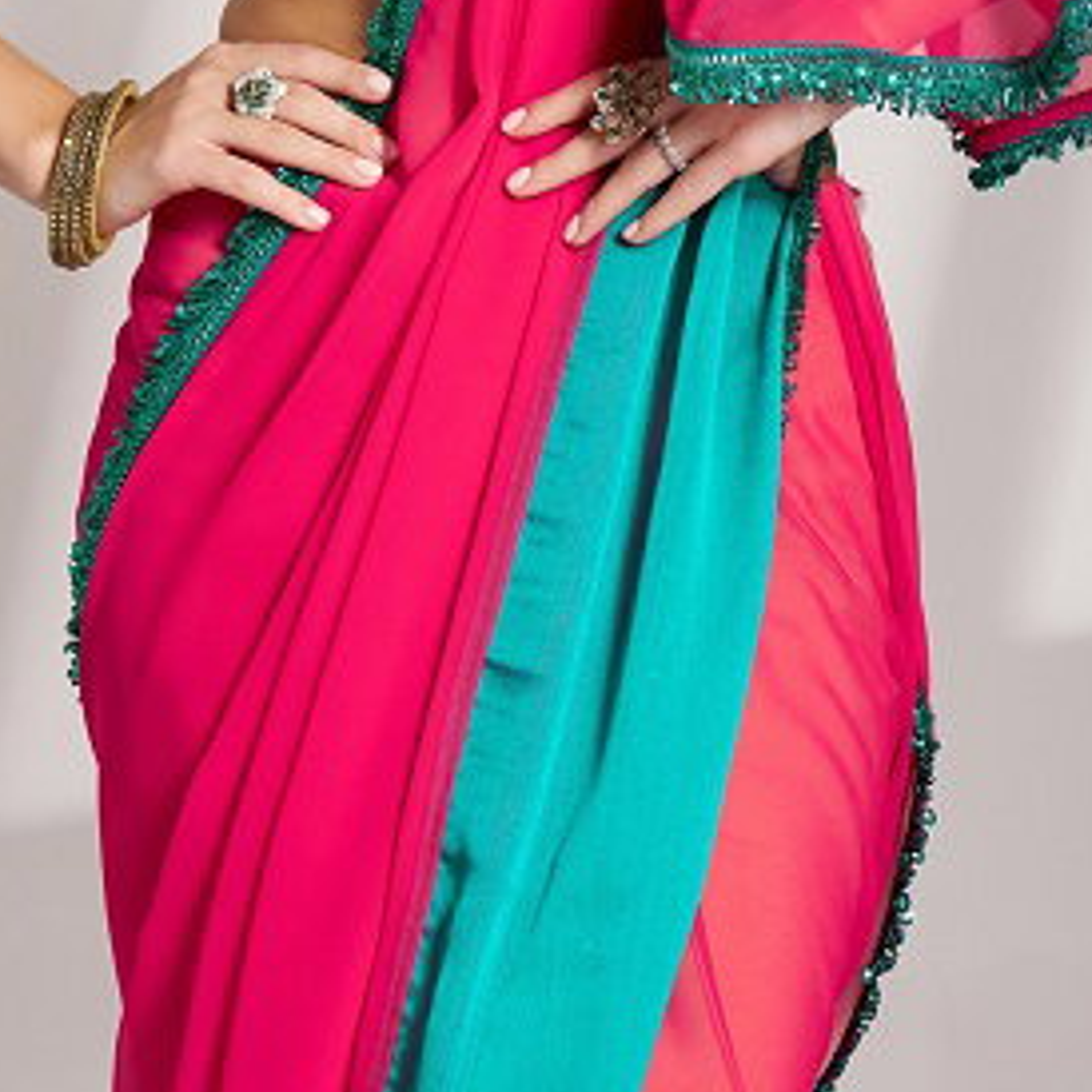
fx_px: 6960
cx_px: 458
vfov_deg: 9.0
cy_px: 550
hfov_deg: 9.0
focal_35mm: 195
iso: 320
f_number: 4
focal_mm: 53
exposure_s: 1/160
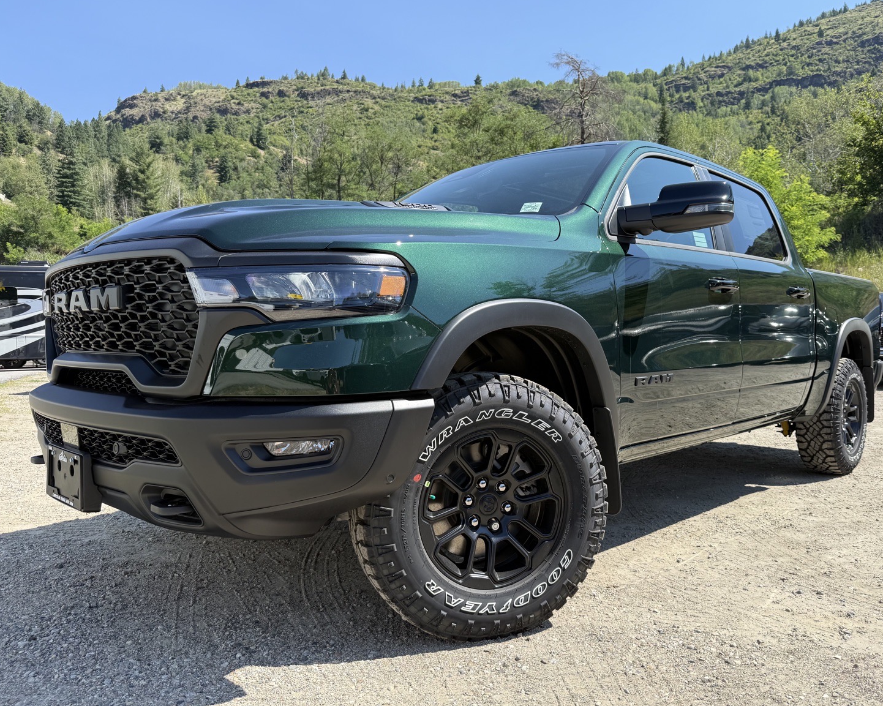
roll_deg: -0.5
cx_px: 481
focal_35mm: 26
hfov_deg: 65.9
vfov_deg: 54.9
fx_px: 679
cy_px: 349
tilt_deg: -0.4
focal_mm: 6.76
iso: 80
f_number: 1.78
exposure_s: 1/1770
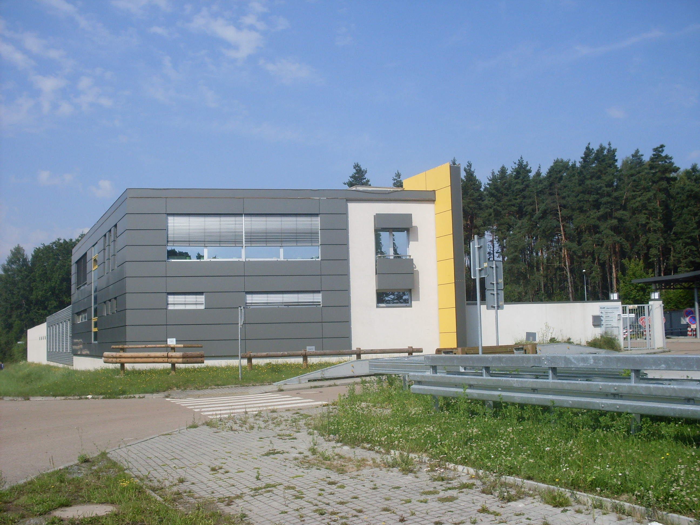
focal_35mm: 38
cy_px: 262
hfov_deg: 49.0
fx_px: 768
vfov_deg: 37.7
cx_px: 350
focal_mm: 6.3
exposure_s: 1/350
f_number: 8.4
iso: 80
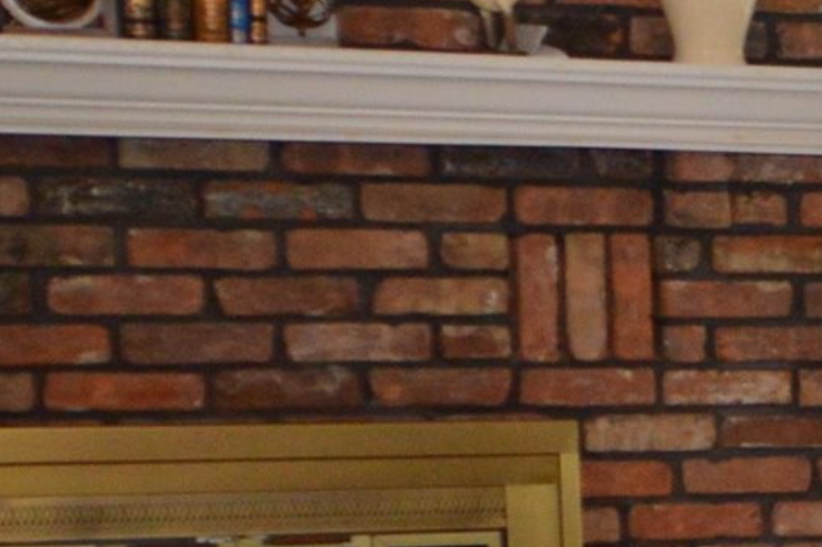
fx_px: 3398
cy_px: 735
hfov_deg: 11.4
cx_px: 1991
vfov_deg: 9.0
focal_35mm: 149
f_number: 4.2
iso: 900
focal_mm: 17
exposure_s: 1/60
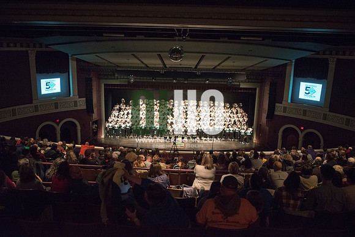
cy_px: 118
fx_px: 296
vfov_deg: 43.6
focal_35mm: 30
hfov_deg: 61.9
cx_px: 178
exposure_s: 1/320
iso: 4000
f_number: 2.8
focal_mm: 30
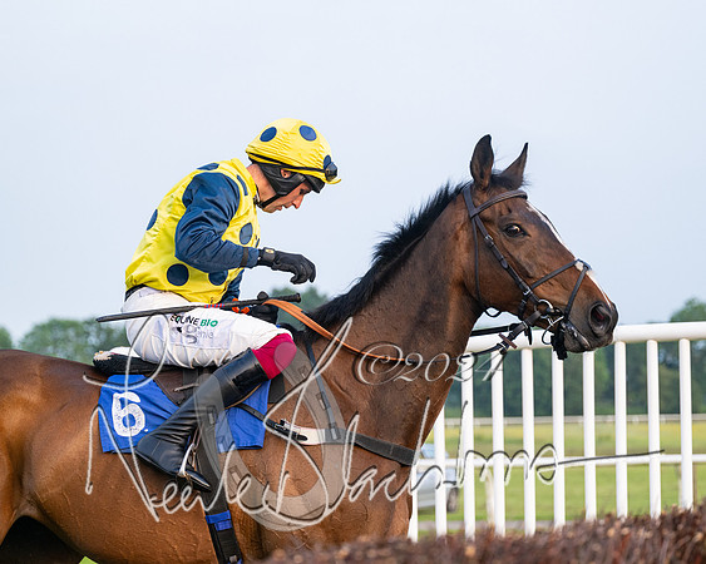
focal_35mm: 122
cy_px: 259
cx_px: 337
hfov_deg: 15.8
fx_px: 2552
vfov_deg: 12.6
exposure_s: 1/1000
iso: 400
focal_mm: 98
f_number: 4
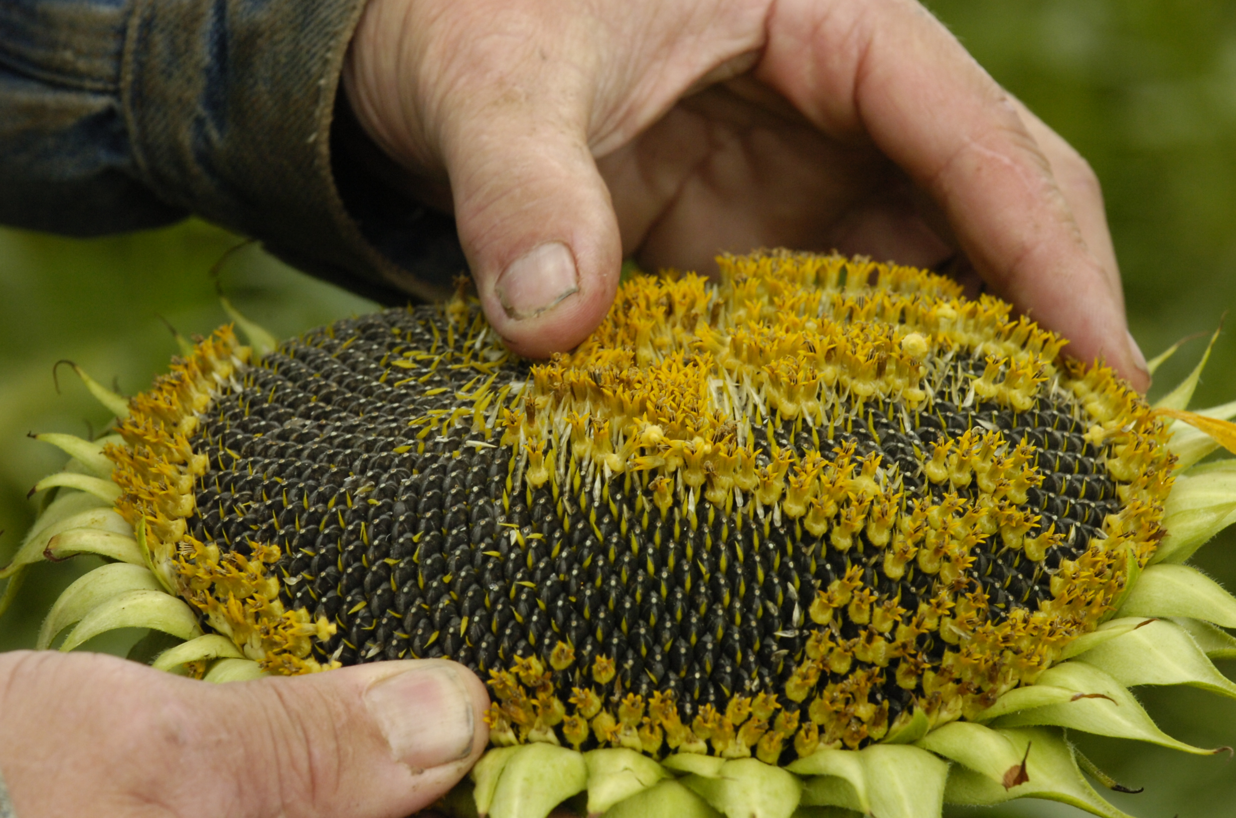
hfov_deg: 8.6
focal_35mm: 240
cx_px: 618
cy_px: 409
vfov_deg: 5.7
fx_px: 8223
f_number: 9
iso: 640
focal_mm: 160
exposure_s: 1/100
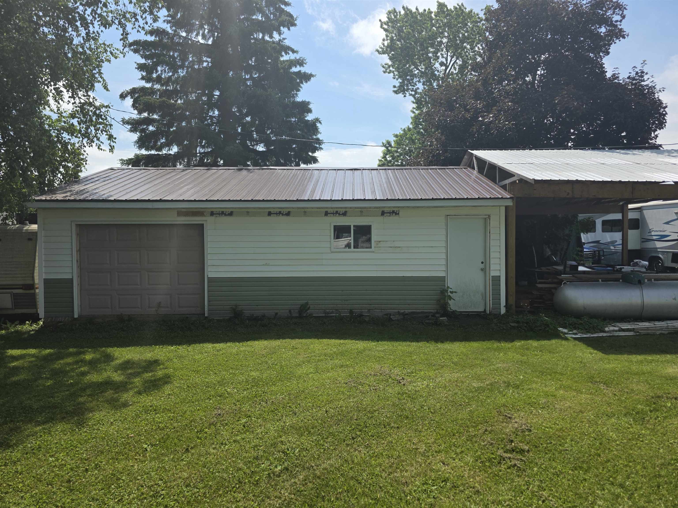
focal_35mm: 23
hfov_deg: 73.9
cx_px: 339
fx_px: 450
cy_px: 254
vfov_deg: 58.9
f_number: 1.7
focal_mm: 6.3
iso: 80
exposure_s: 1/5778
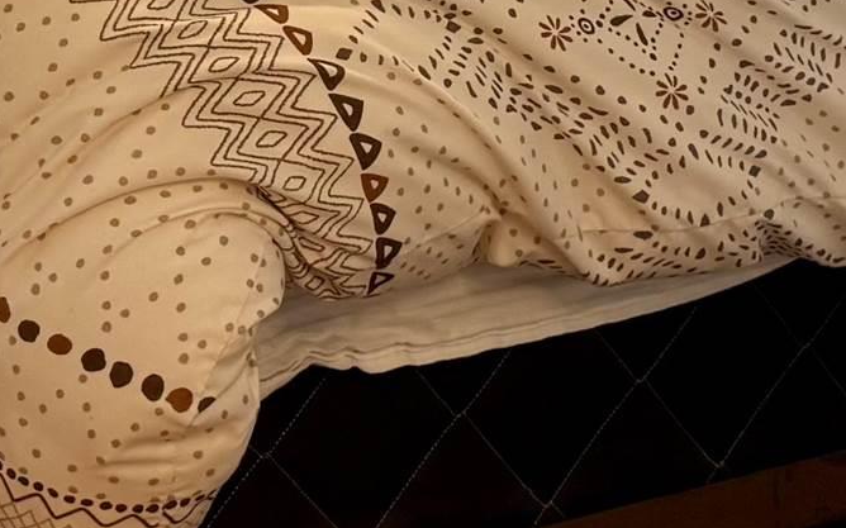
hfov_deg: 17.8
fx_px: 2697
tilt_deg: -2.1
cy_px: -462
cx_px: 420
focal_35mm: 117
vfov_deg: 10.4
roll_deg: -1.0
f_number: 1.78
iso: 100
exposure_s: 1/120
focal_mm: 6.76
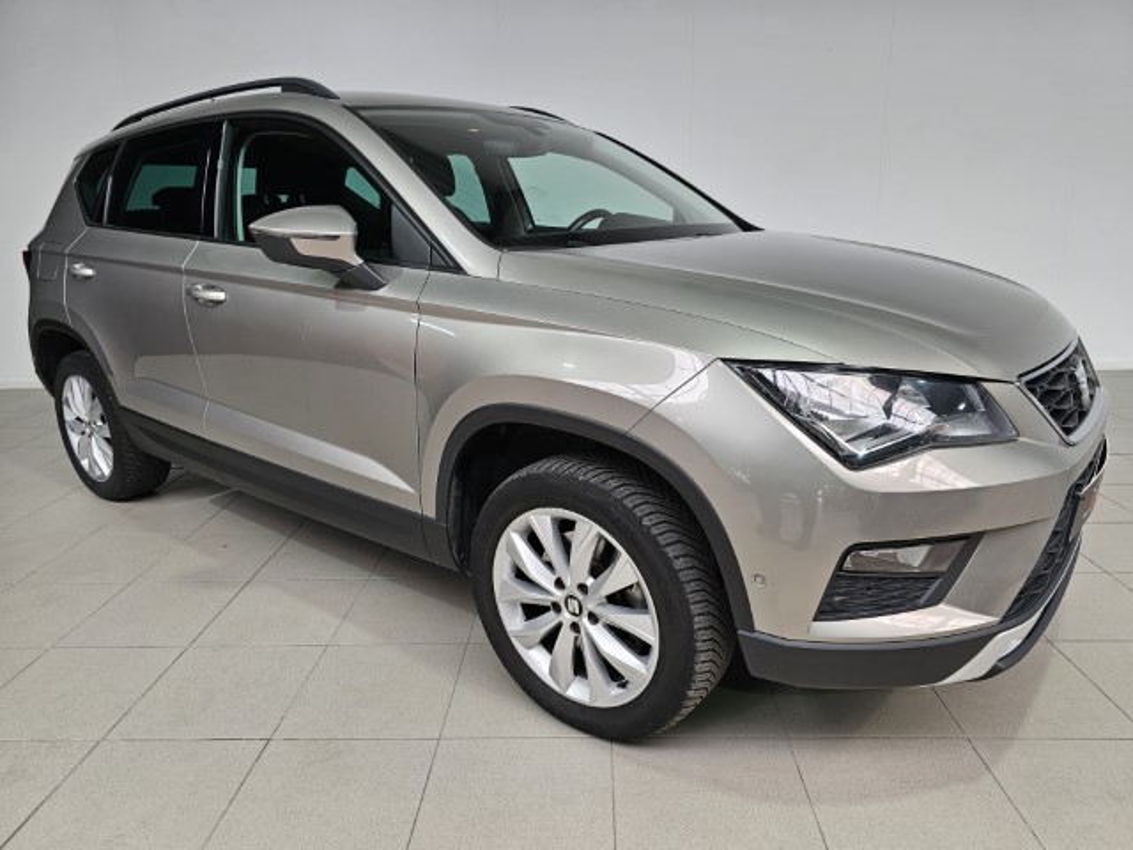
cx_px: 566
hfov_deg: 73.9
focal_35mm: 23
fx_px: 753
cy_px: 425
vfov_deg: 58.9
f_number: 1.7
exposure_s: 1/180
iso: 64
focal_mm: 6.3
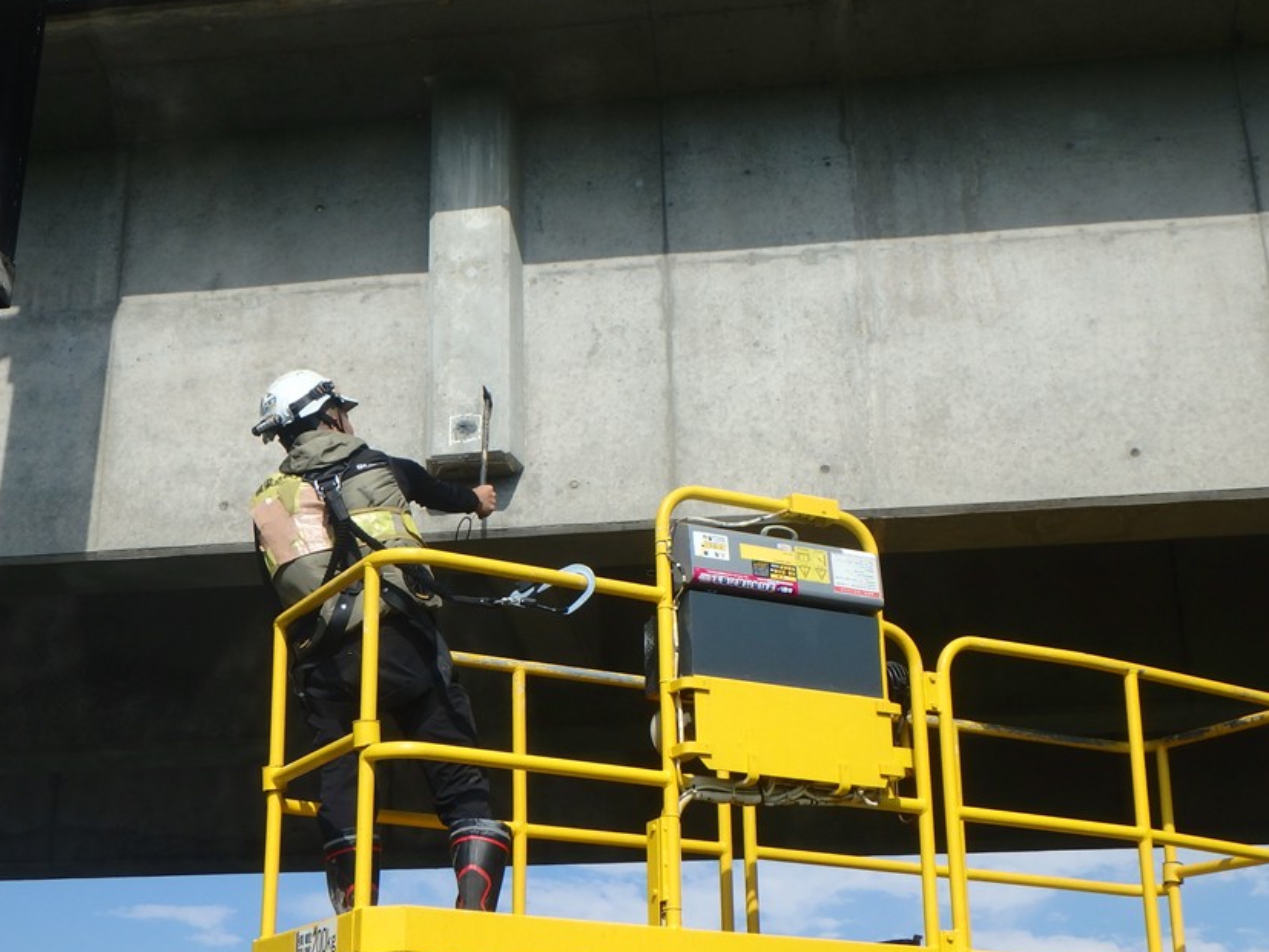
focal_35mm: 52
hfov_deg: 36.6
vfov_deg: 28.0
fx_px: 1906
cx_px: 485
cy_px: 451
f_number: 5.2
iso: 125
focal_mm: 7.5
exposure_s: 1/800
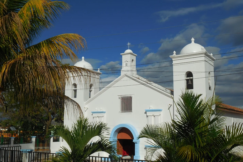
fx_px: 277
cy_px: 84
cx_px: 122
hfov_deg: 47.4
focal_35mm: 41
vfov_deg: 32.6
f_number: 12.7
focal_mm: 6.9
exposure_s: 1/400
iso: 125
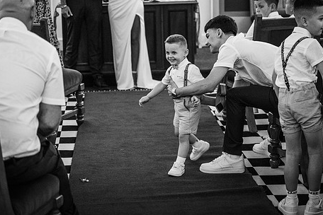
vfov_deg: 15.3
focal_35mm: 89
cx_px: 151
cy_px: 82
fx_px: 798
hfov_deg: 22.9
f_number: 2.8
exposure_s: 1/200
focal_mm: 70
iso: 3600
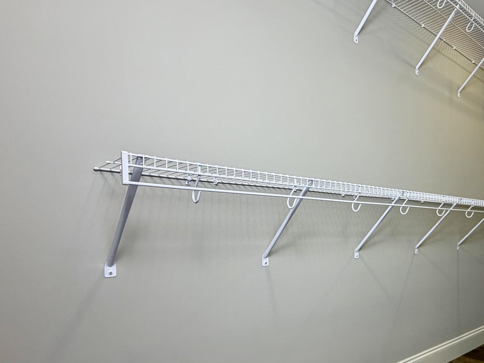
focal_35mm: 27
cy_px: 229
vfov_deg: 50.8
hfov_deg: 60.8
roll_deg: +0.4
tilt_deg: +0.5
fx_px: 378
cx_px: 377
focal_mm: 2.22
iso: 160
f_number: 2.2
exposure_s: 1/120
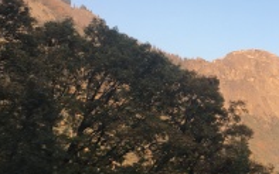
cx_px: 229
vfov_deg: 22.7
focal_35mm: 57
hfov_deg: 34.4
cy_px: 92
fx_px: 433
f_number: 2.2
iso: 25
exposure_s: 1/174
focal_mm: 4.15
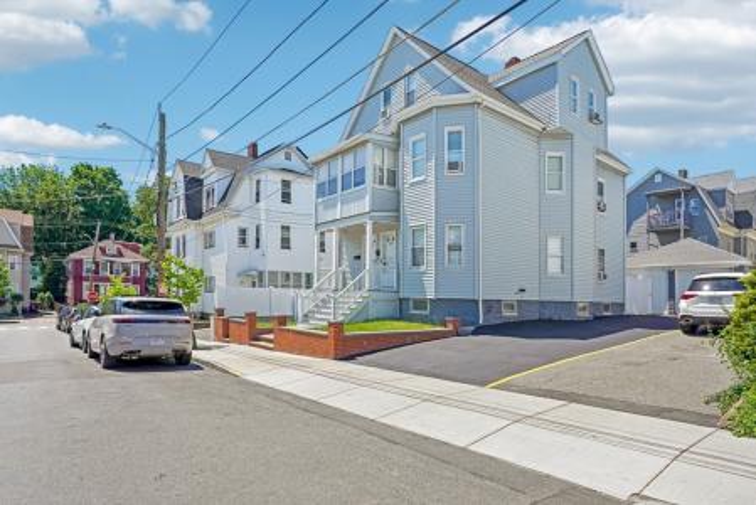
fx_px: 399
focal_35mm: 19
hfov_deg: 86.9
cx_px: 378
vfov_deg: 64.6
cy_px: 252
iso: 100
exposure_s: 1/250
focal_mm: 19
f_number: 8
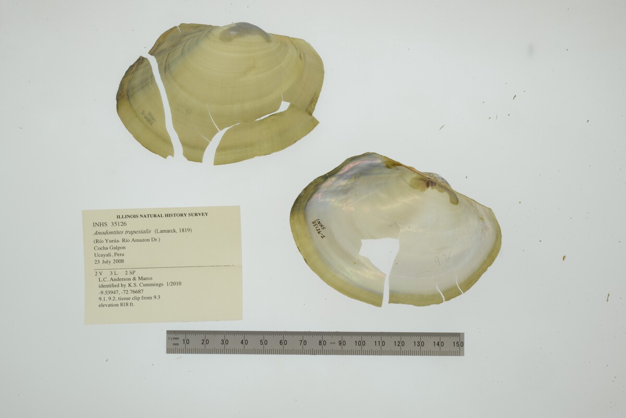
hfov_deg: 33.4
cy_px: 209
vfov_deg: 22.6
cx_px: 313
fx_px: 1044
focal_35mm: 60
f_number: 32
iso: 100
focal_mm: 60
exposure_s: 1/10
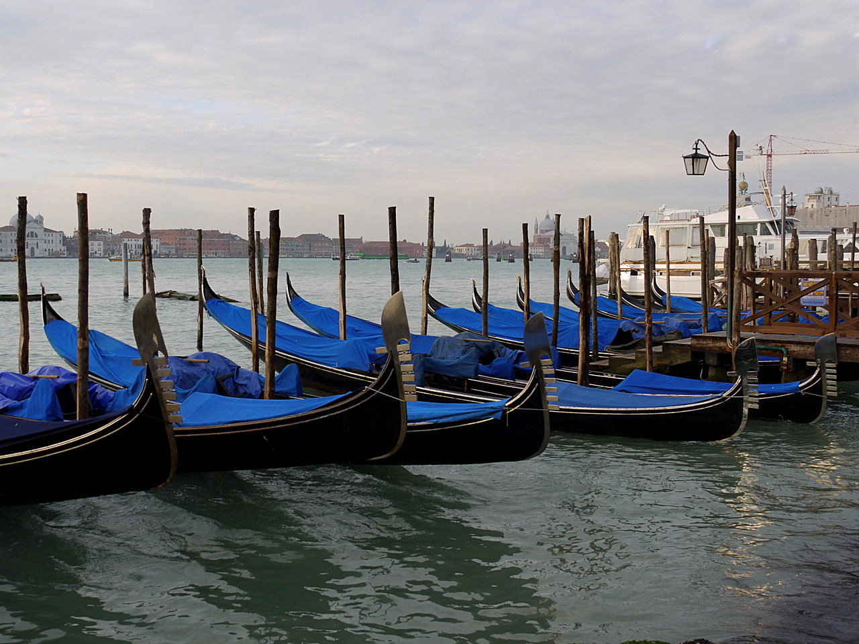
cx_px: 430
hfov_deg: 46.8
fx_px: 993
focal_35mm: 40
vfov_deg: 36.0
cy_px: 322
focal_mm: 20
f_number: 5.6
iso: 100
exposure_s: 1/125
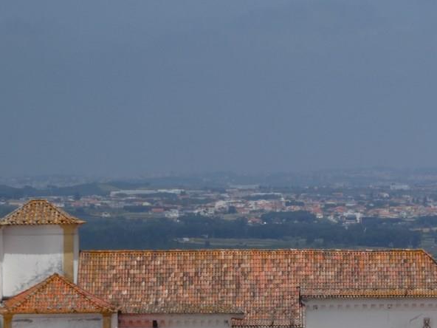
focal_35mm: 346
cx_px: 331
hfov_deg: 5.7
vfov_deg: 4.3
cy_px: 271
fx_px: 4368
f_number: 5.6
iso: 80
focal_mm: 35.8
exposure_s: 1/640
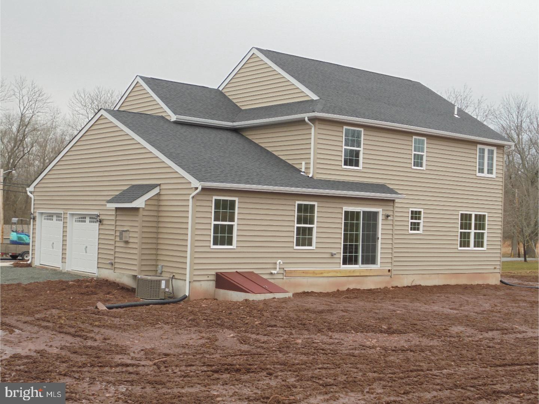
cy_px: 202
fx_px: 763
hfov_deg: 38.9
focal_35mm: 49
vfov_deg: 29.7
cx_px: 270
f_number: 4.8
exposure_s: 1/125
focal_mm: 8.9
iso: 100
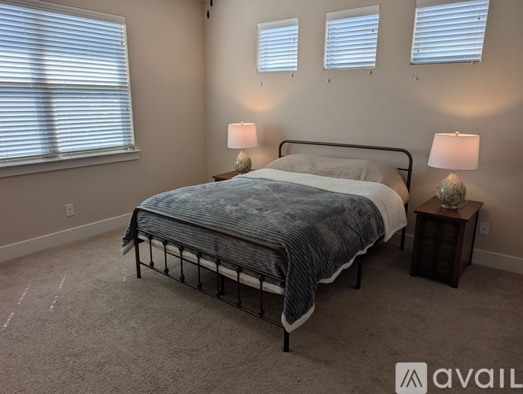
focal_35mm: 24
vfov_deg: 56.9
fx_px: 363
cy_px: 197
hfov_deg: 71.5
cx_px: 262
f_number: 1.68
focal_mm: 6.9
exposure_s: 1/132
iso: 19
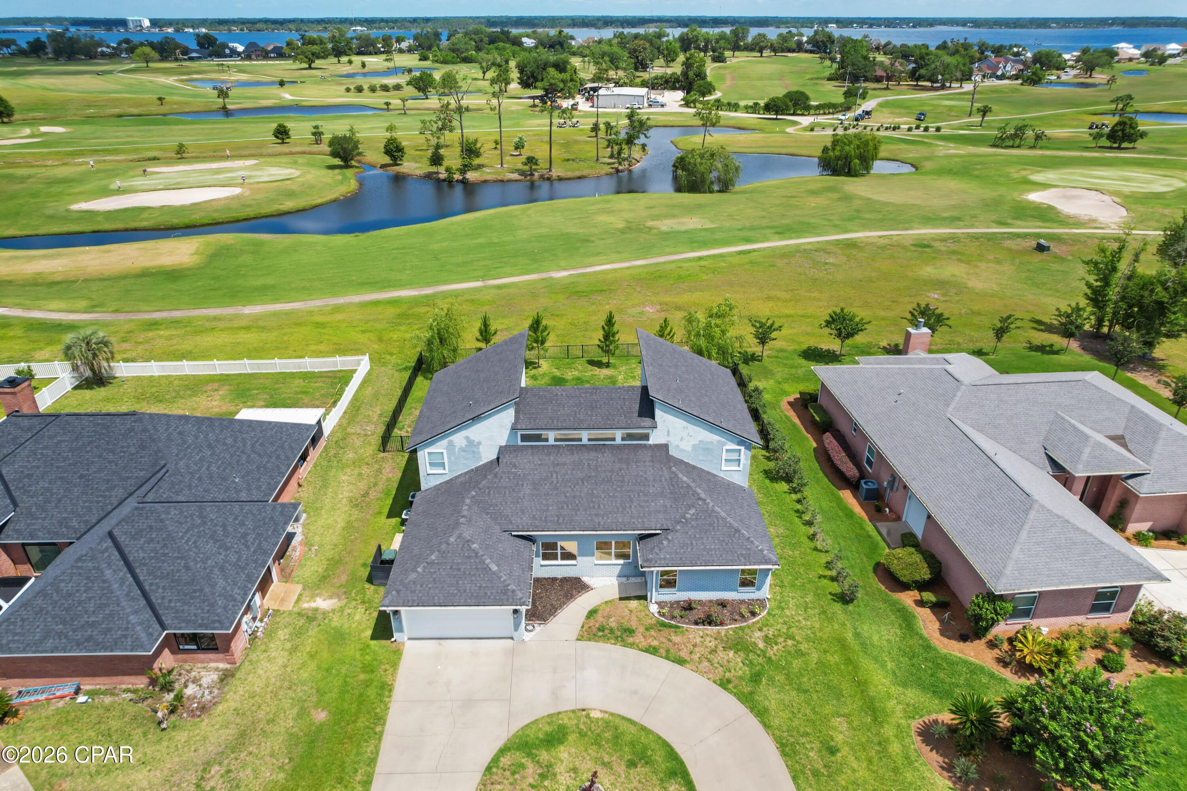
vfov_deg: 57.2
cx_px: 594
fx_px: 725
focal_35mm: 22
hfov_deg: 78.6
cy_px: 396
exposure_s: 1/1250
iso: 100
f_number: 2.8
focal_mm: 8.38
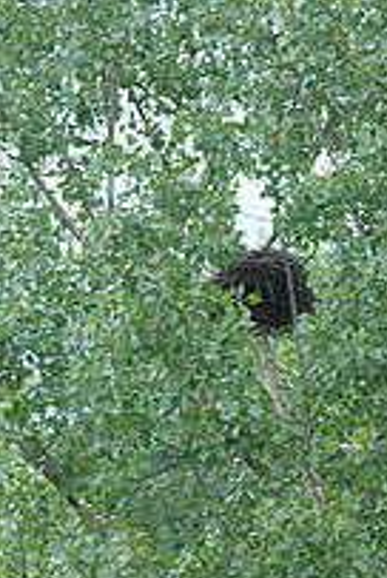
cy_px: 319
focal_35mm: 216
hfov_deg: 6.4
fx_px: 3473
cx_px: 289
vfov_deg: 9.5
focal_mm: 65
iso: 250
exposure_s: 1/100
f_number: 5
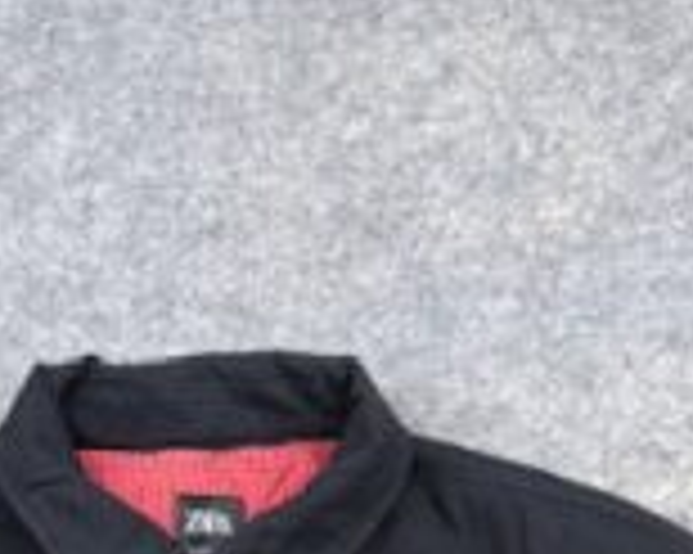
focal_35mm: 81
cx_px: 238
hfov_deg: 23.5
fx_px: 1660
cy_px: 930
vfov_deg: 16.5
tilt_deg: -51.6
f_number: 1.78
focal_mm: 6.76
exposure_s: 1/100
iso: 200
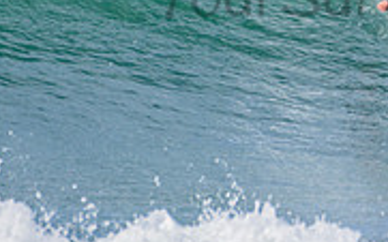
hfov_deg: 0.9
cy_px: -33
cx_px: 377
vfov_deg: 0.5
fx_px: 25888
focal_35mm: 2449
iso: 280
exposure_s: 1/2000
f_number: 5.6
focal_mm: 500
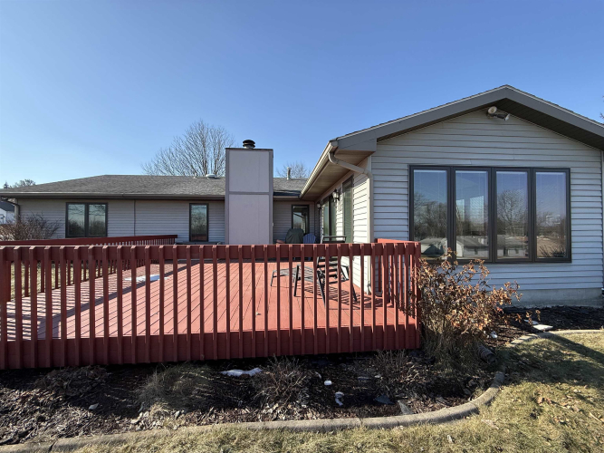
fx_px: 244
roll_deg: +0.3
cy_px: 226
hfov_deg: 102.1
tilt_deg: +1.1
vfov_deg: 85.7
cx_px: 302
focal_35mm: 14
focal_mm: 2.22
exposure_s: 1/1050
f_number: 2.2
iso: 50
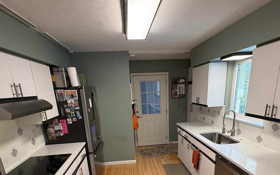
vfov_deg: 51.6
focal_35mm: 22
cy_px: 140
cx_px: 149
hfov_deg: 79.5
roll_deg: +2.2
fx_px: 168
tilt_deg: -16.5
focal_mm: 2.22
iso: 200
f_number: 2.2
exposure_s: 1/120
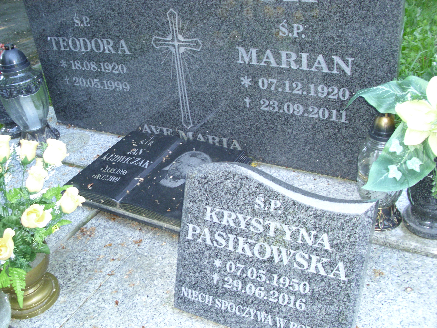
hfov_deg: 52.6
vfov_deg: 40.7
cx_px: 218
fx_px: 442
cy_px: 164
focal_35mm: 35
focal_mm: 6.2
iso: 200
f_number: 3
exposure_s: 1/60
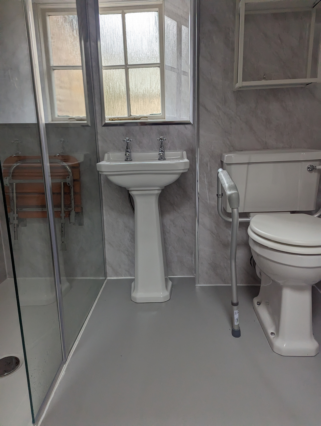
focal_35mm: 24
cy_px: 213
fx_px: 296
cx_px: 160
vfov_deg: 71.5
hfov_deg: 56.9
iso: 324
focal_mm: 6.81
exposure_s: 1/561
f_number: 1.85
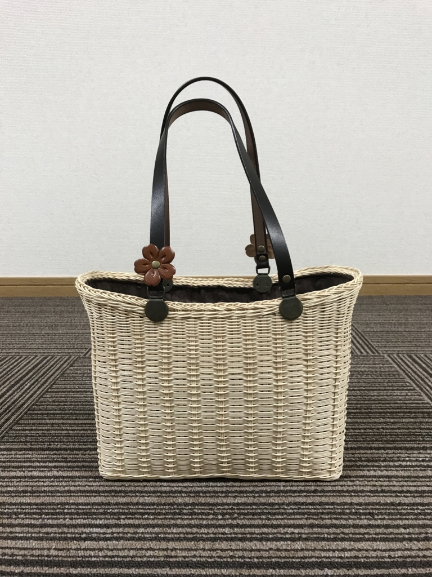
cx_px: 216
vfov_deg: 63.4
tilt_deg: -11.1
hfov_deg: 49.7
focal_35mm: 28
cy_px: 288
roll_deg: +0.5
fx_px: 466
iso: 40
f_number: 1.8
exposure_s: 1/20
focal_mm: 3.99
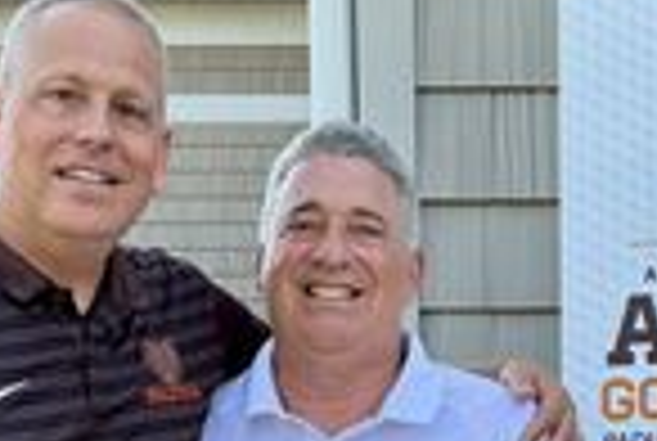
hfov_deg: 20.2
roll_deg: +0.7
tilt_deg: -9.9
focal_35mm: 101
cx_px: 317
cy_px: 806
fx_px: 1847
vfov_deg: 12.4
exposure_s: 1/475
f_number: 1.6
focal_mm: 5.96
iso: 50
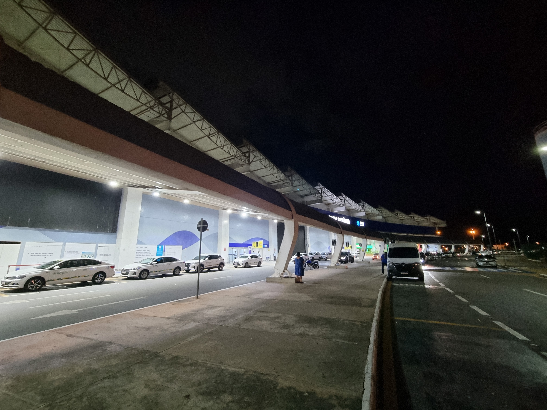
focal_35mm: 13
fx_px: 205
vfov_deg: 89.9
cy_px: 205
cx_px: 274
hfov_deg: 106.2
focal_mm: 2.2
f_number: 2.2
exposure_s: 1/30
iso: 640
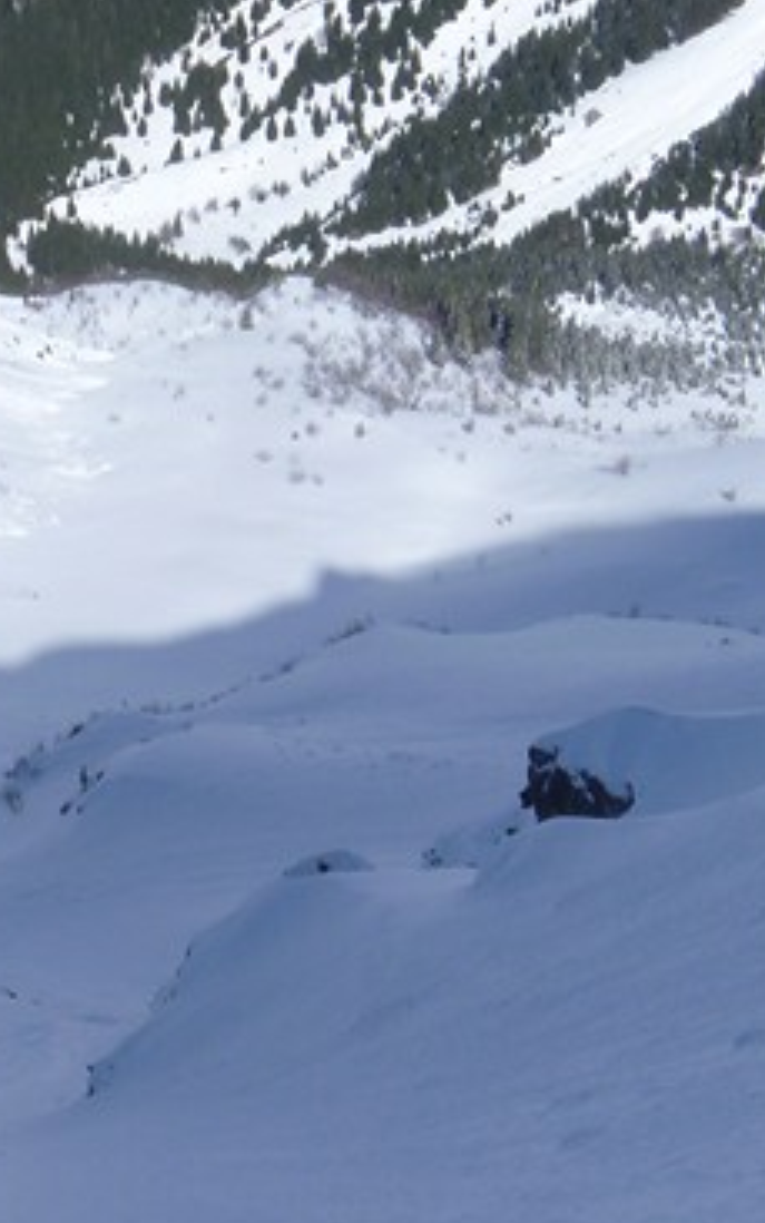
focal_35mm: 81
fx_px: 2700
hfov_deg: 15.8
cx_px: -7
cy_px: 1009
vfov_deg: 25.0
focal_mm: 6.3
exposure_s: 1/500
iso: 80
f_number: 5.6
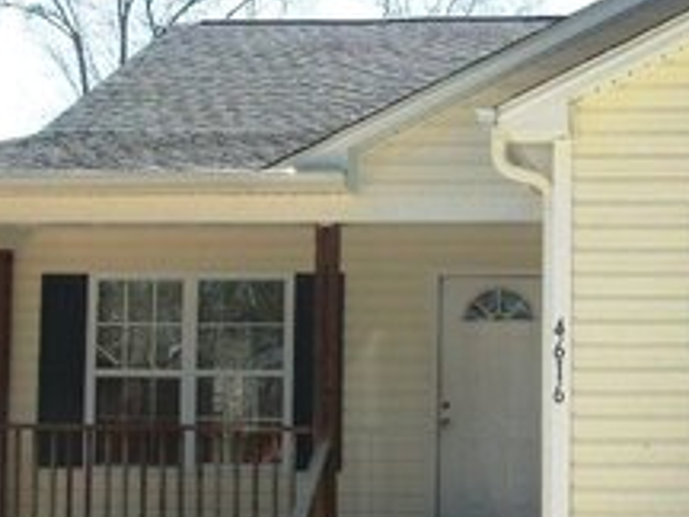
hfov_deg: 21.2
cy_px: 310
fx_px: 1791
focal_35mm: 90
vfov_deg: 16.4
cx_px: 654
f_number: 5.7
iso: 64
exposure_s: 1/244
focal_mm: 6.4
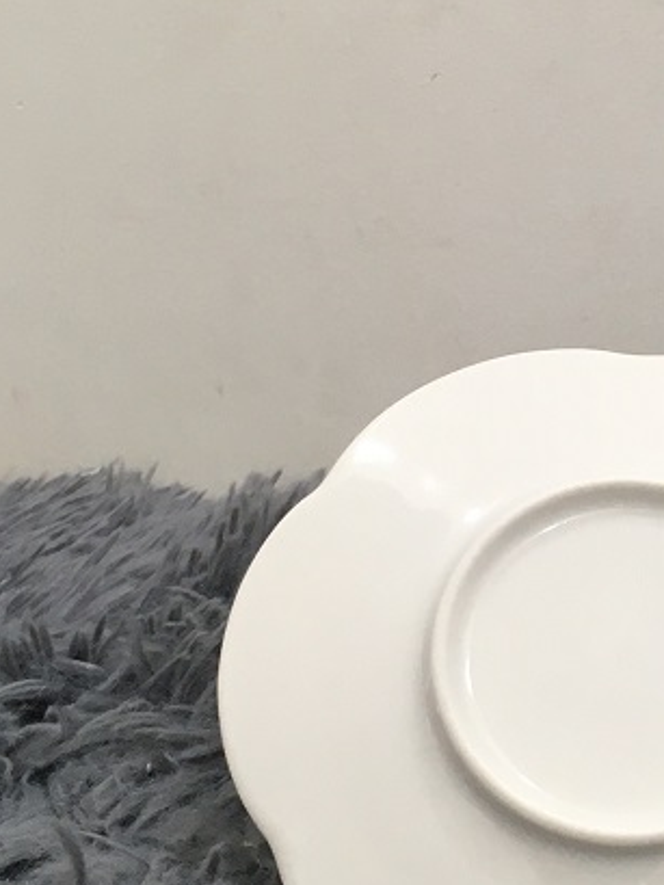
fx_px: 2173
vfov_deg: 23.0
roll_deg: -0.5
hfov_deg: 17.0
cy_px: 359
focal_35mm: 85
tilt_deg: -10.5
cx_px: 670
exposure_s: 1/33
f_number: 2.2
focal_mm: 4.15
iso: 64
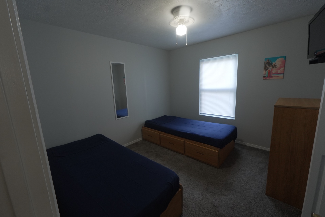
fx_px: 135
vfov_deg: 77.3
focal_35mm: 15
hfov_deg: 100.4
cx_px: 162
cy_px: 108
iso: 800
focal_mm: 10
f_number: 6.3
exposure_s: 1/10
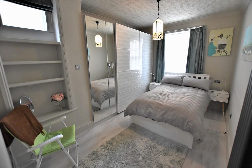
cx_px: 126
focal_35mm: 15
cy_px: 84
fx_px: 105
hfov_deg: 100.4
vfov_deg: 77.3
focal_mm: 10
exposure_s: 1/125
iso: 1600
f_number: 3.5
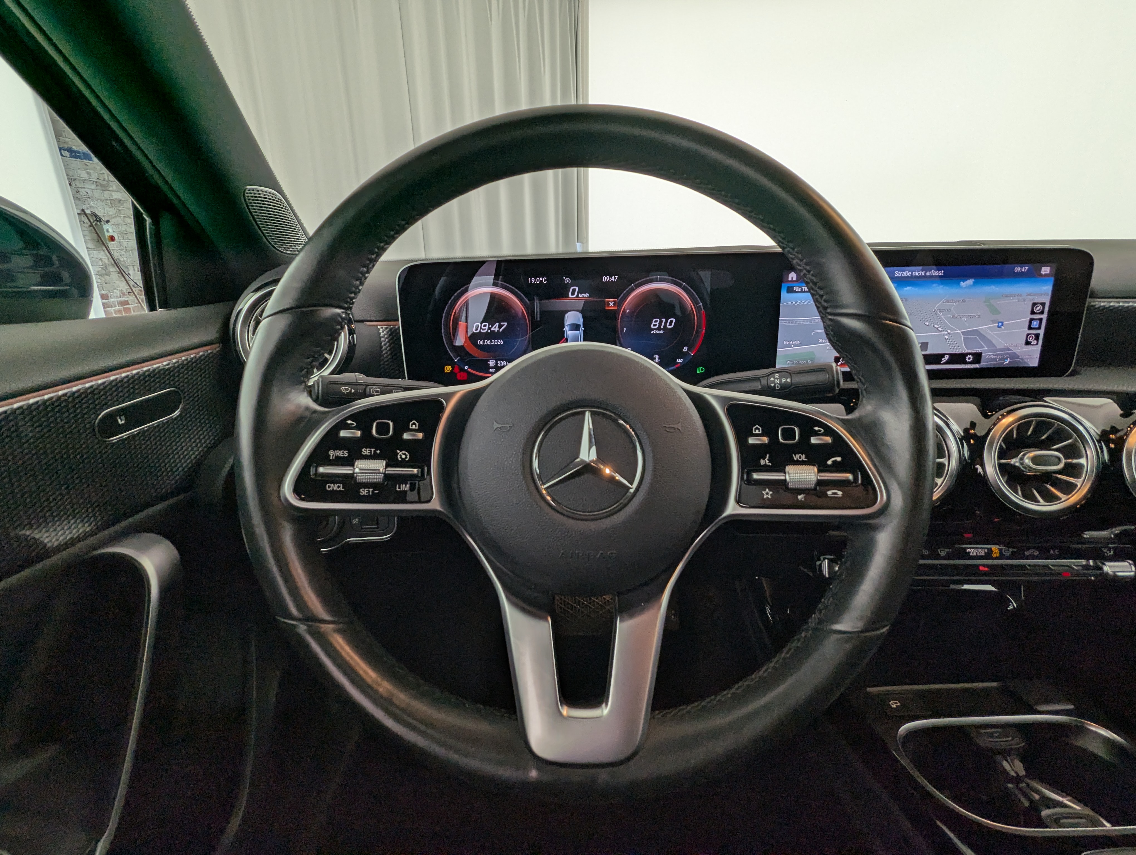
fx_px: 526
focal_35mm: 16
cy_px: 428
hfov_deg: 94.4
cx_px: 568
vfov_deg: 78.2
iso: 83
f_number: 2.2
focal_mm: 2.35
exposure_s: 1/133
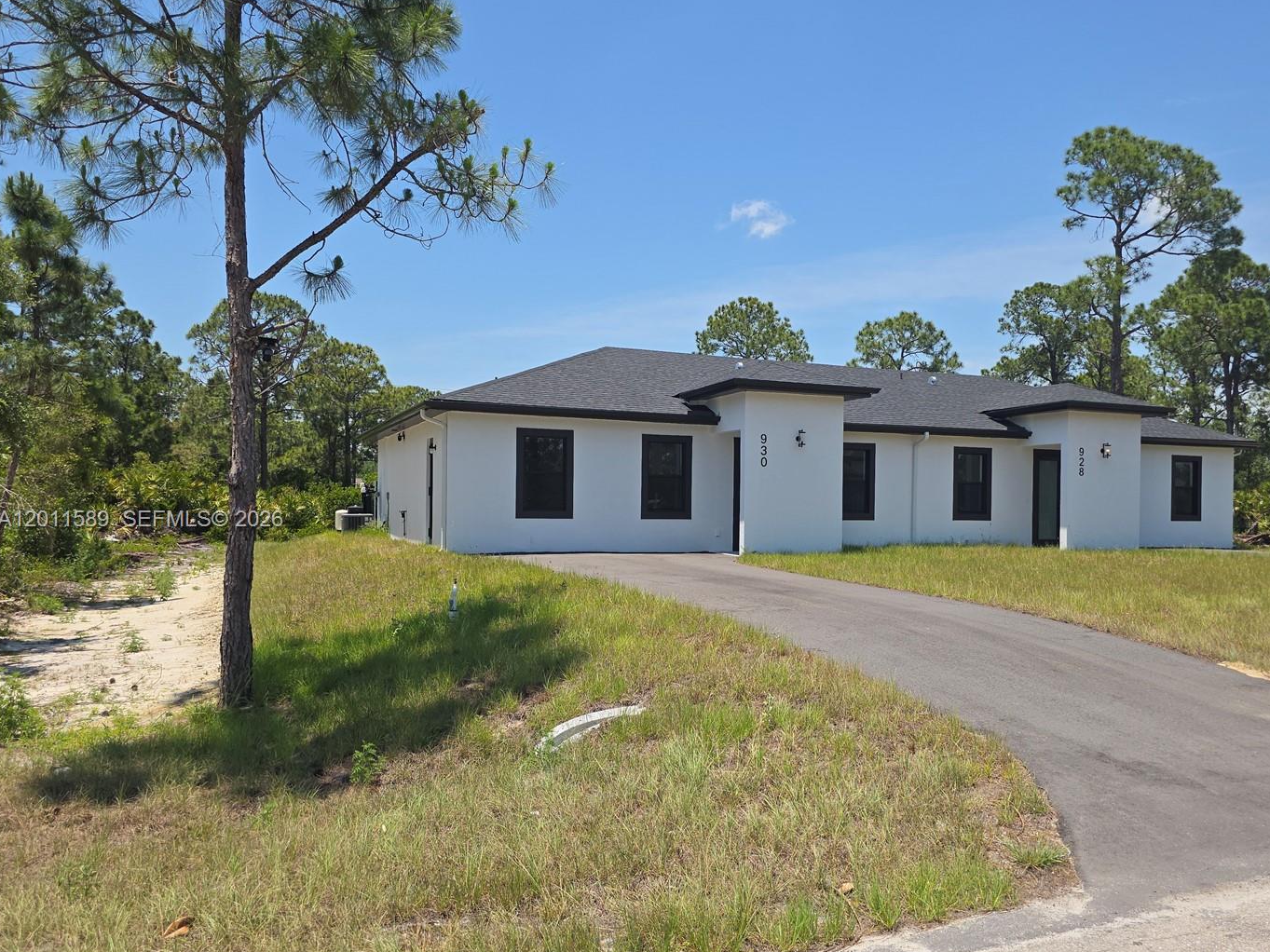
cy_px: 521
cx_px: 739
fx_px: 990
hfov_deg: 64.9
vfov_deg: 51.3
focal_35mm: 27
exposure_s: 1/1050
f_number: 1.7
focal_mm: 6.3
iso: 12
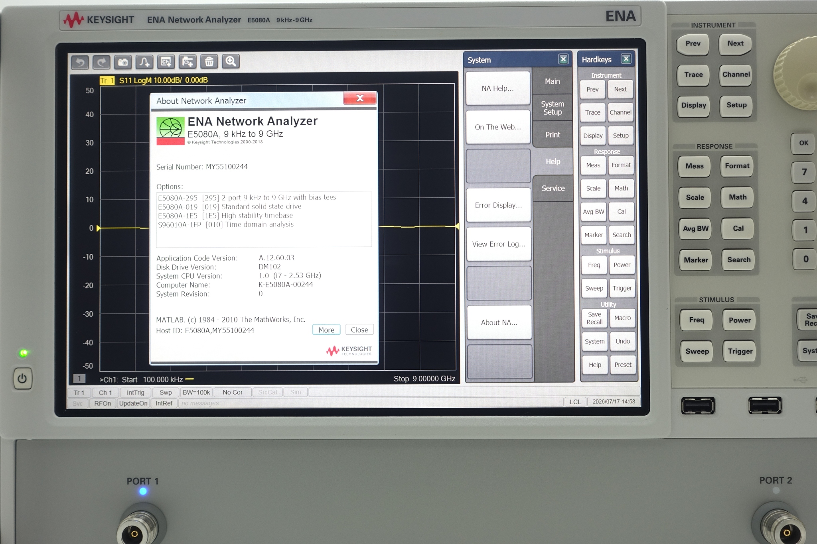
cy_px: 272
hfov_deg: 48.5
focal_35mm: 40
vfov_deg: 33.4
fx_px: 908
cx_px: 408
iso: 100
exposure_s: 1/20
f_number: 3.2
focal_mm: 14.5
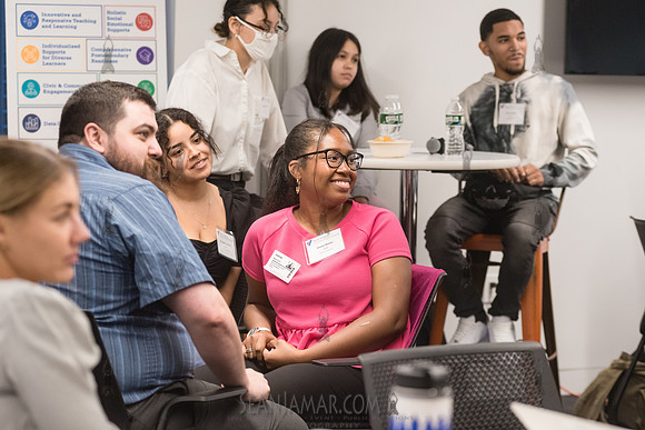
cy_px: 215
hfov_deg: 19.1
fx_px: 1921
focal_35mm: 107
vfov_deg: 12.8
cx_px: 322
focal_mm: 100
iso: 2500
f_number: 4
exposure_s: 1/250
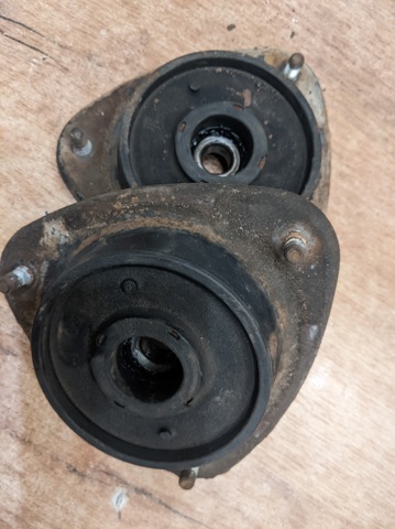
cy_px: 264
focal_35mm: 27
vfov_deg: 65.4
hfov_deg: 51.3
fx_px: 412
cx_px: 198
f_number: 1.8
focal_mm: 4.44
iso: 593
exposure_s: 1/49.9
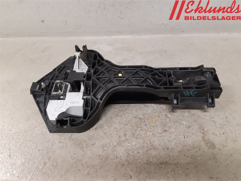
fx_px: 181
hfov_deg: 67.3
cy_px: 90
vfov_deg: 53.1
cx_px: 120
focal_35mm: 26
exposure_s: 1/50
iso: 250
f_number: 1.7
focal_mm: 3.93
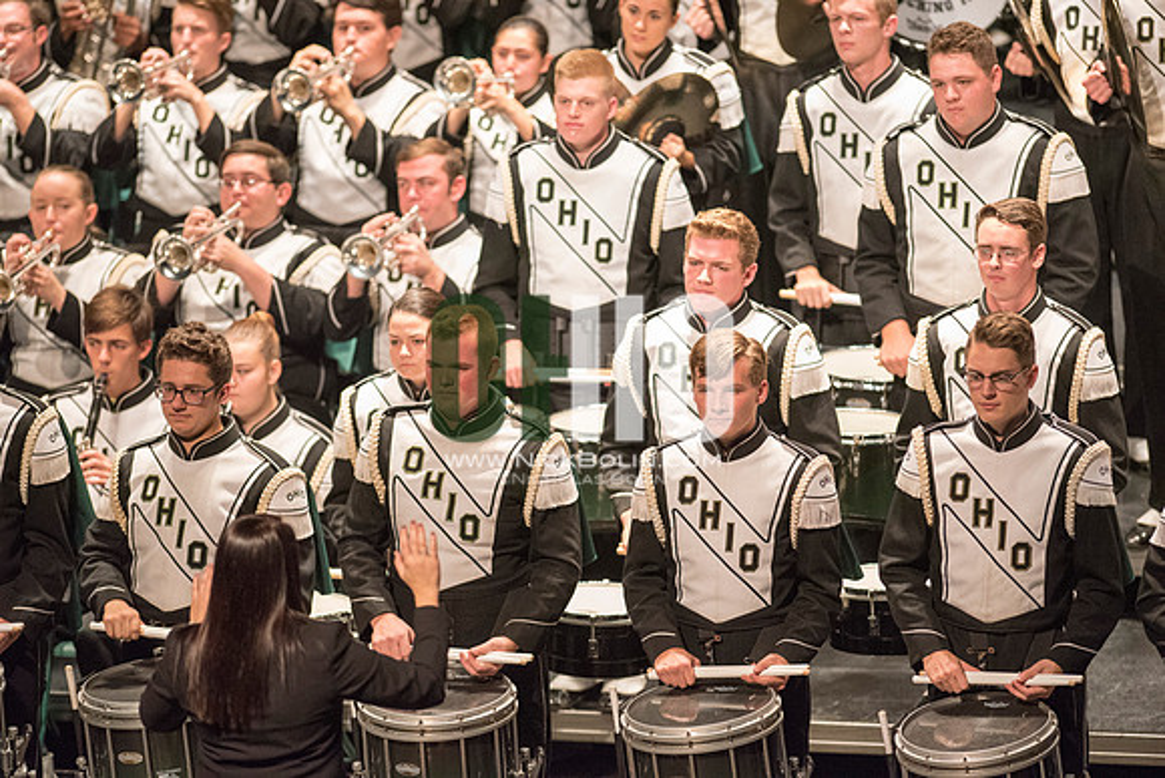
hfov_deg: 6.9
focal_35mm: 300
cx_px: 582
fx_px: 9710
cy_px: 389
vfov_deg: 4.6
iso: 4000
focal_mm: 300
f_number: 2.8
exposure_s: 1/500
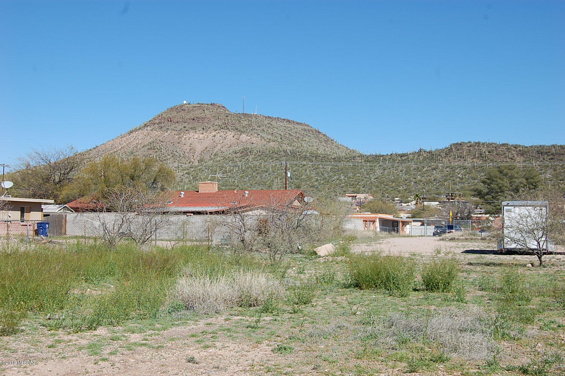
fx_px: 706
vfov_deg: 29.8
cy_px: 188
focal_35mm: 45
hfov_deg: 43.6
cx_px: 282
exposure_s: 1/400
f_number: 10
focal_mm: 30
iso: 200
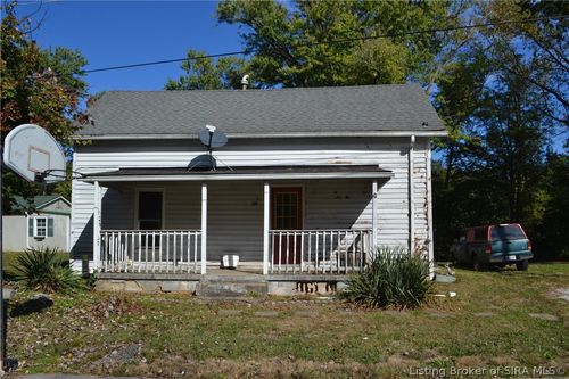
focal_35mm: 30
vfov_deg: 43.6
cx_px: 284
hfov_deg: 61.9
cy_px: 190
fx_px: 474
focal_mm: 20
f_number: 9
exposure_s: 1/320
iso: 100
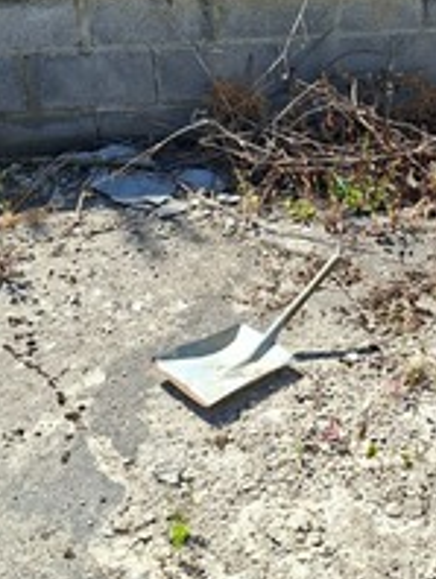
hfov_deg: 27.8
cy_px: 234
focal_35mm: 51
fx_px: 855
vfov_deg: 37.3
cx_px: 369
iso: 50
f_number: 1.8
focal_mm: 5.54
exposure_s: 1/1159
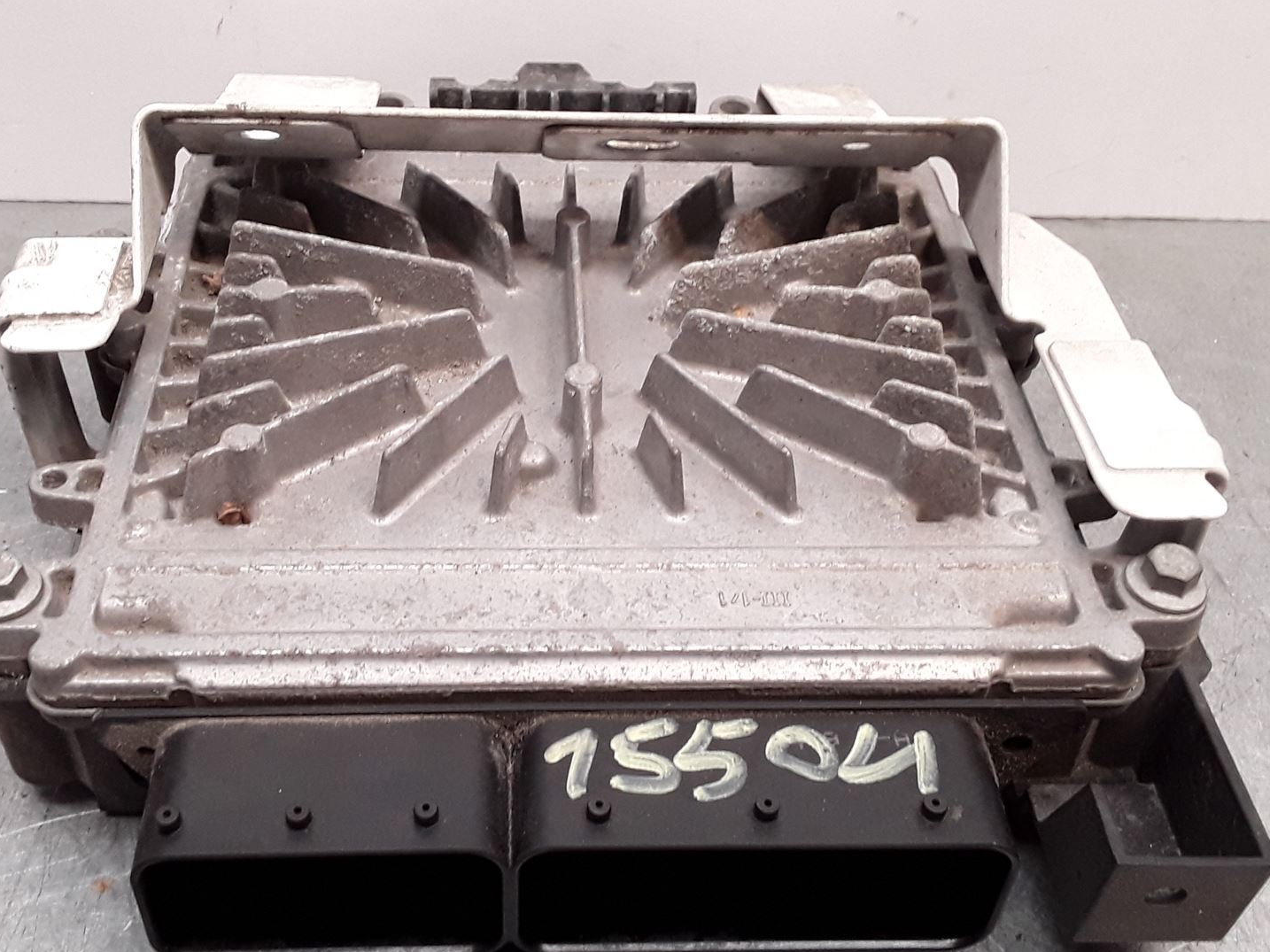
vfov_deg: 35.9
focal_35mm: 40
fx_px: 1467
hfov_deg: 46.7
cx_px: 561
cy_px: 502
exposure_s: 1/100
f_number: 1.9
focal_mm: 2.91
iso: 100
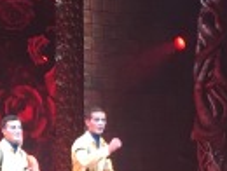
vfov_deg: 8.3
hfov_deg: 10.6
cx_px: -143
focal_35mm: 178
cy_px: 201
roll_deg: -0.1
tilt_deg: +4.0
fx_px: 1169
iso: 32
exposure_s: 1/40
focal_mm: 4.15
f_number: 2.2
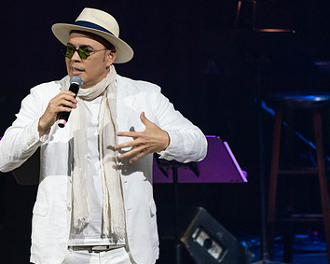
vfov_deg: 1.9
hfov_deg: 2.4
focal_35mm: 811
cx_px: 59
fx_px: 7919
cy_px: 136
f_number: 5.6
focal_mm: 400
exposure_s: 1/250
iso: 2500
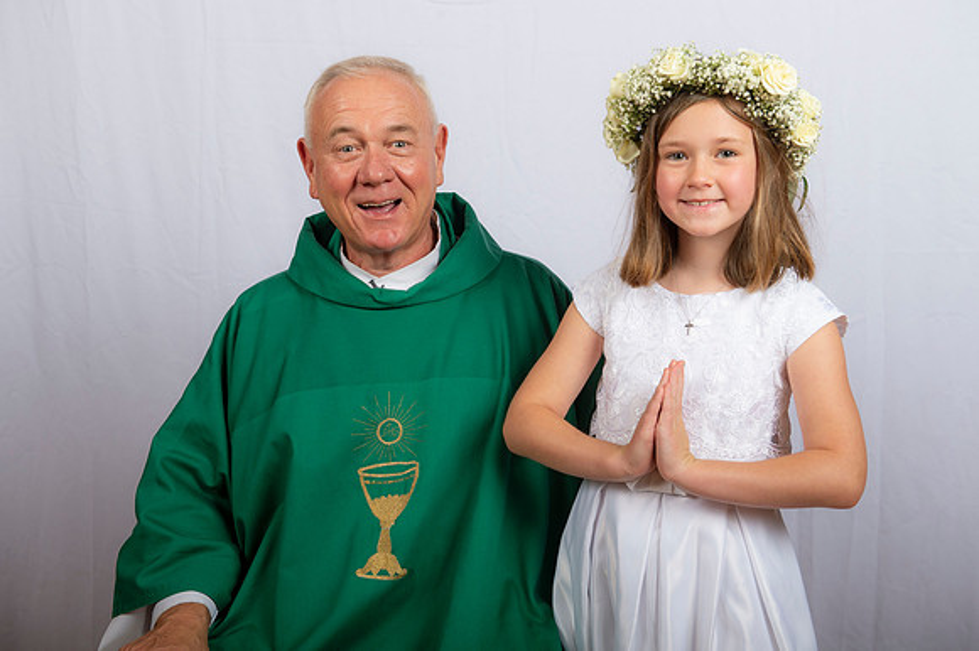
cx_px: 490
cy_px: 326
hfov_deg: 35.7
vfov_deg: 24.2
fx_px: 1522
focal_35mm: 56
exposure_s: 1/200
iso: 320
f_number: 8
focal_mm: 56
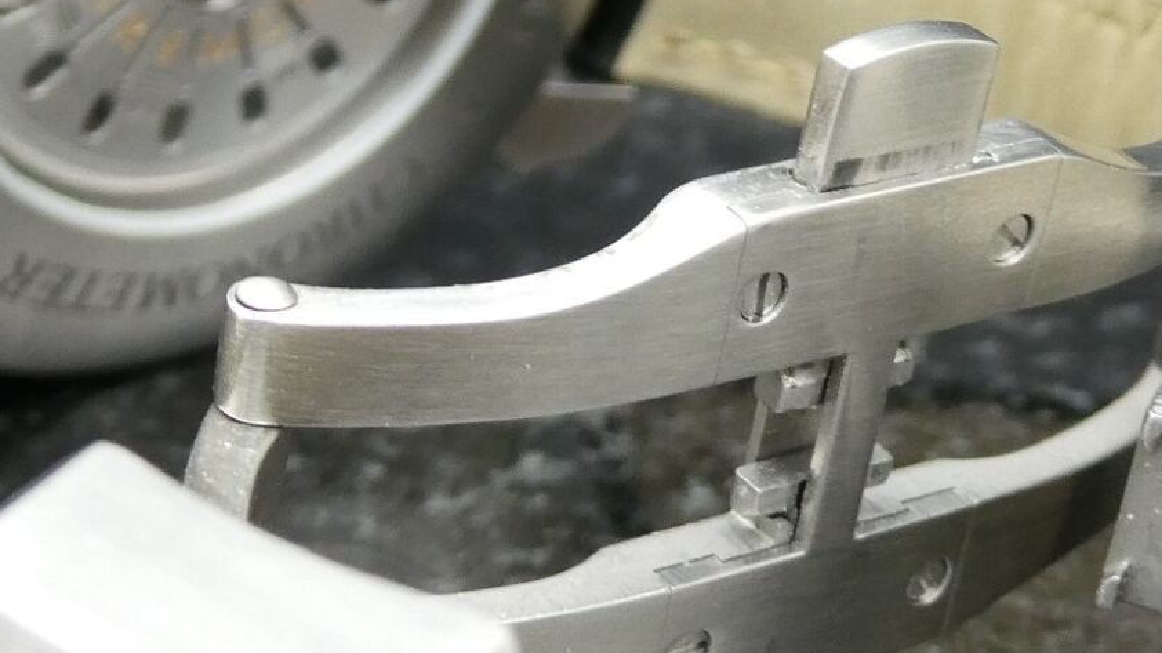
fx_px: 3573
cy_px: 253
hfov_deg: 18.4
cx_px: 454
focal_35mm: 116
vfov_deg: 10.4
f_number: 3.7
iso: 200
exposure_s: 1/80
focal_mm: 6.3
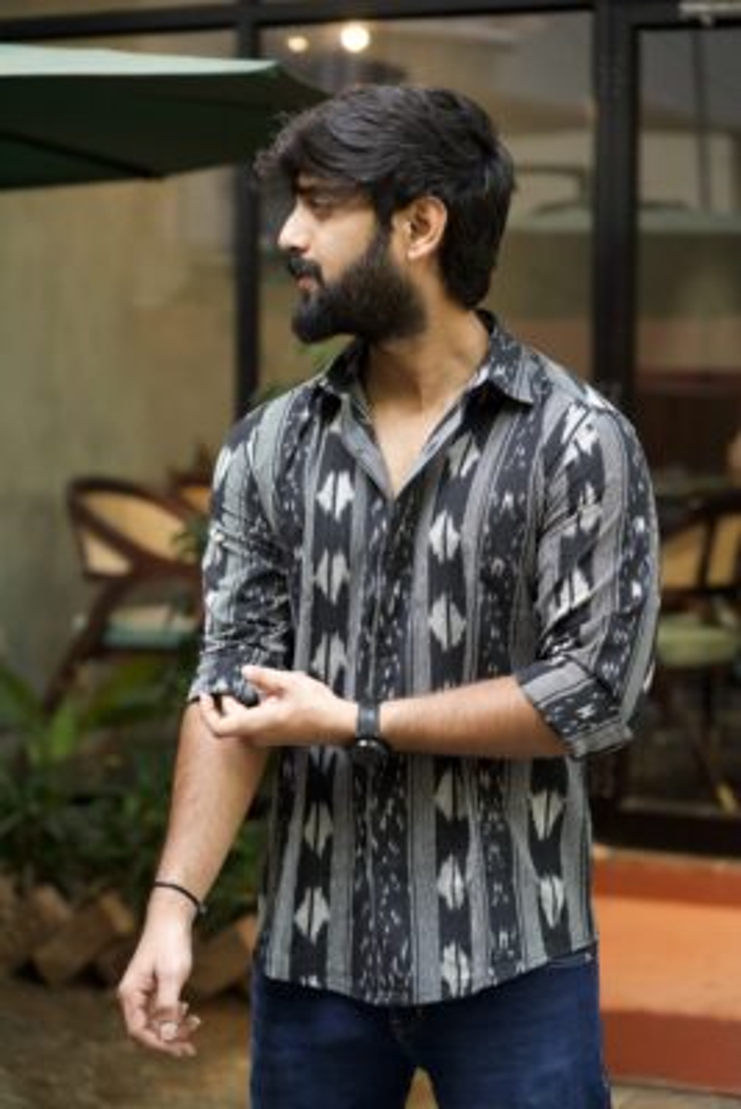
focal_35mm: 83
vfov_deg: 24.5
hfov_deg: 16.5
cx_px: 370
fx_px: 2560
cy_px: 554
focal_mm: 83
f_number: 4
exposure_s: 1/125
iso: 2000
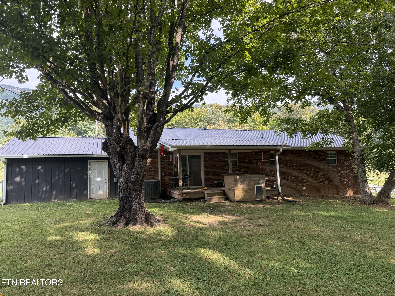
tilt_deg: +6.1
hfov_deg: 71.6
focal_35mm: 24
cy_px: 148
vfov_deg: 56.8
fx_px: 274
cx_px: 198
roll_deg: +1.5
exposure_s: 1/575
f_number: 1.78
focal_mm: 6.76
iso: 100
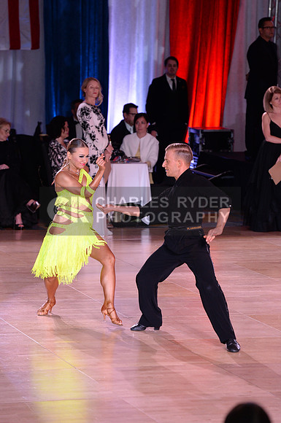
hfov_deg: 8.1
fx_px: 1996
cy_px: 212
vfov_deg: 12.1
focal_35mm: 170
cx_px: 140
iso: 2000
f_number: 5
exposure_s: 1/250
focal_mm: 170
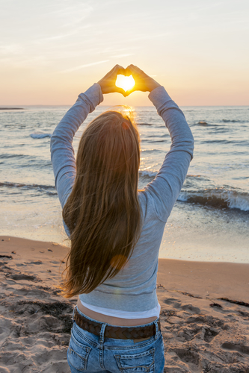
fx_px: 374
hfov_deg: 36.8
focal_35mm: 36
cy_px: 186
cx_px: 124
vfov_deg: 53.1
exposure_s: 1/125
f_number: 7.1
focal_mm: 36
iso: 200
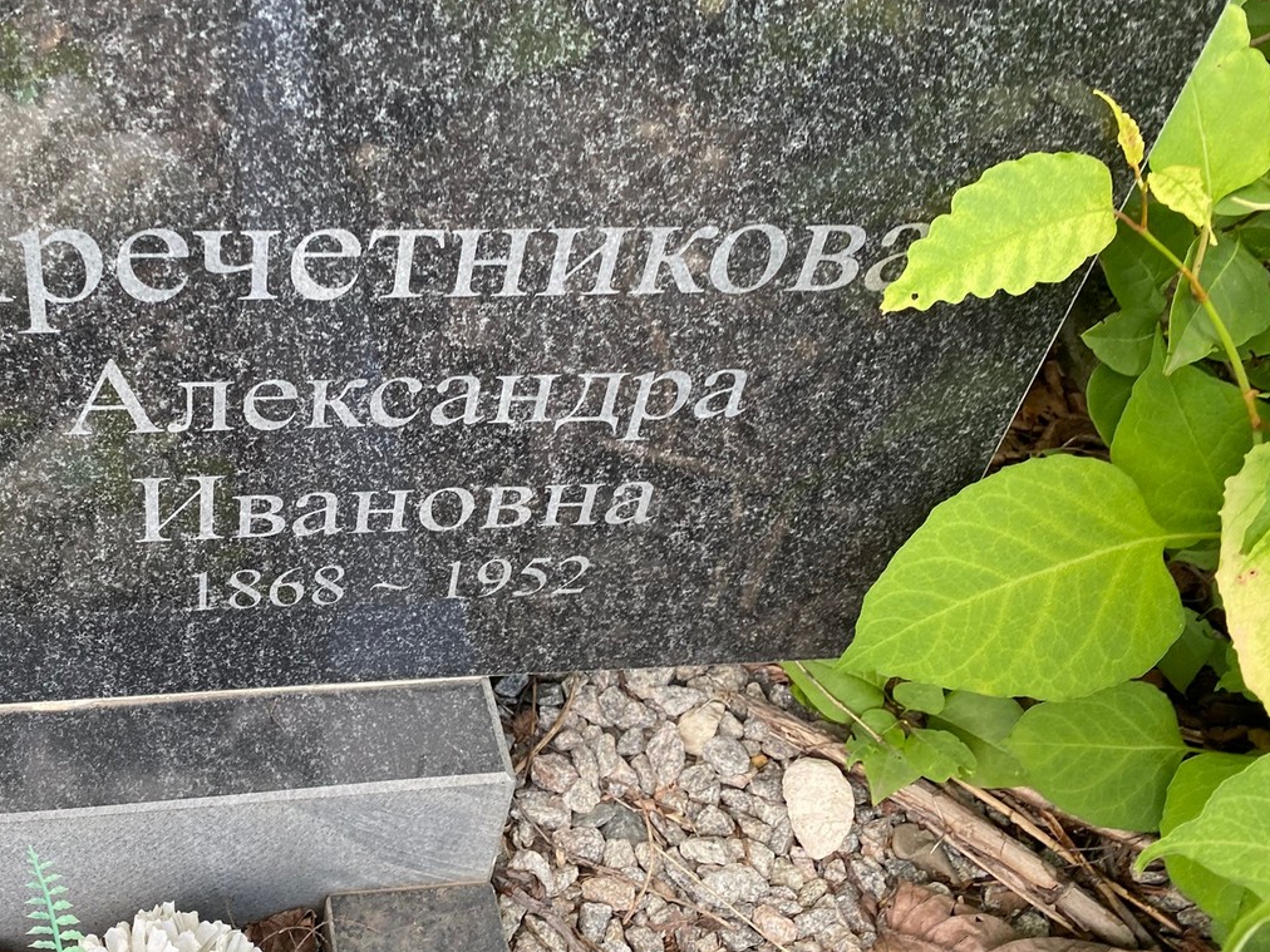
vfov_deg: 38.6
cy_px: 439
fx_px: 1357
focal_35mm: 37
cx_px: 379
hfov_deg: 48.9
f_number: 1.8
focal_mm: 4.25
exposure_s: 1/122
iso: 80
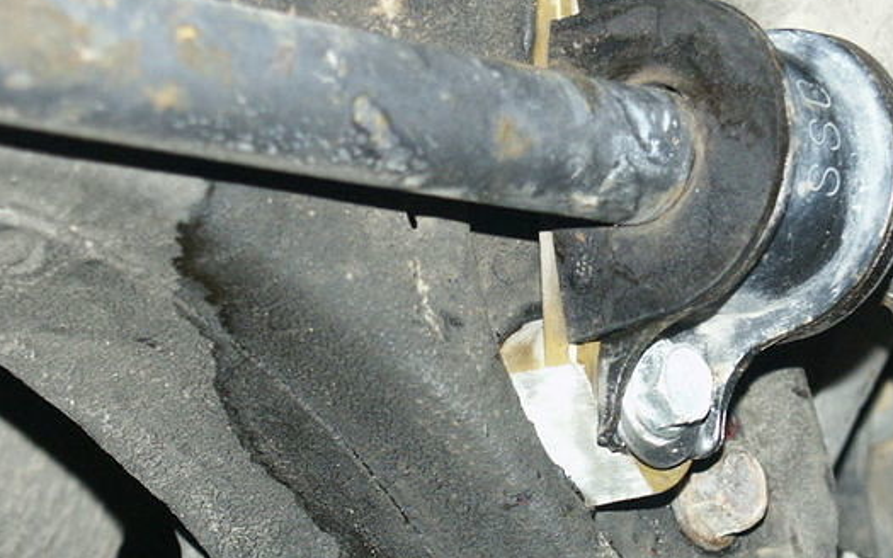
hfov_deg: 11.6
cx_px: 531
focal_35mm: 181
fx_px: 4405
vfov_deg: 7.2
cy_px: 294
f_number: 3.5
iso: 200
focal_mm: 27.82
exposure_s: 1/90
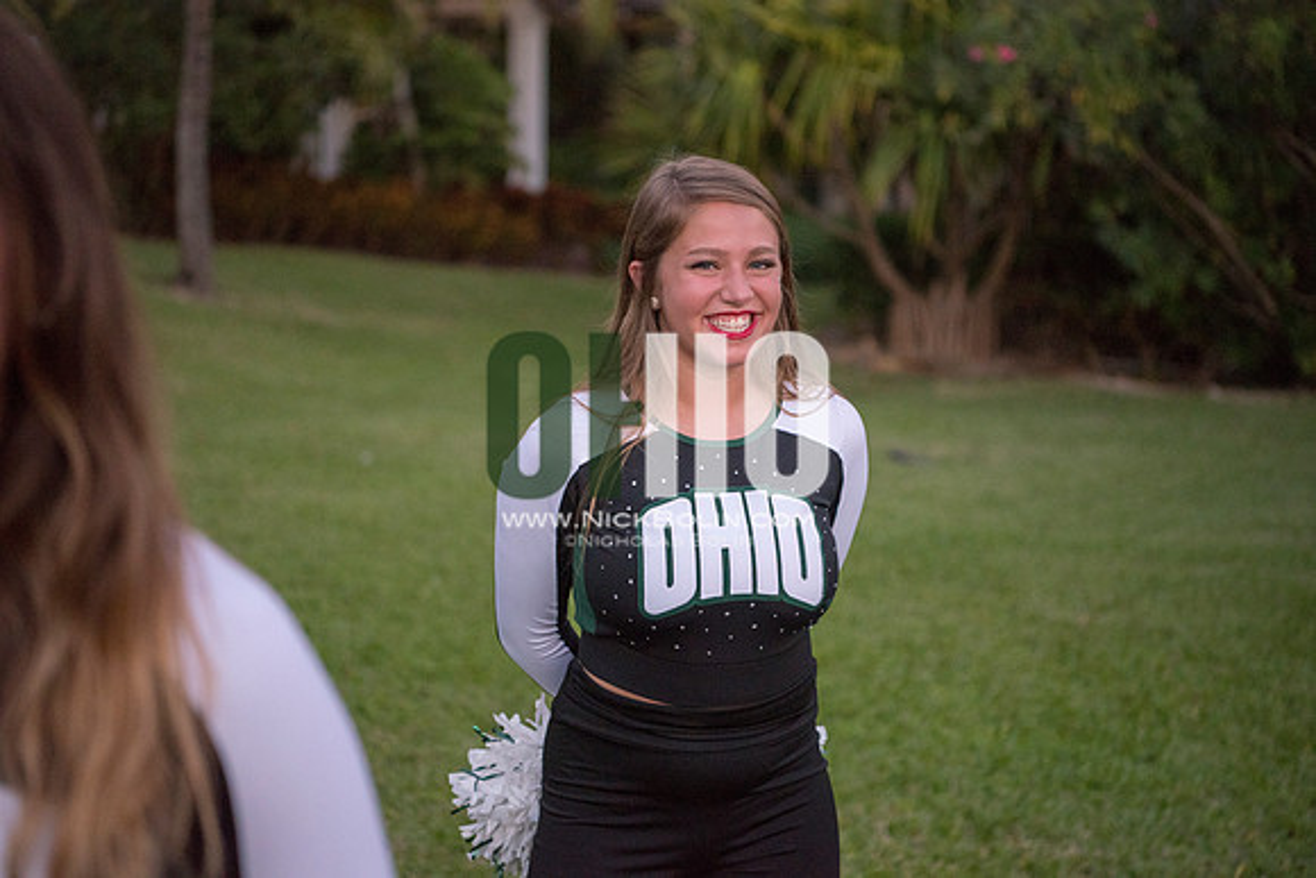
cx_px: 658
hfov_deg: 28.8
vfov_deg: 19.5
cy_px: 439
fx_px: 2559
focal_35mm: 70
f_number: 3.2
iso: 2000
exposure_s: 1/1600
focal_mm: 70
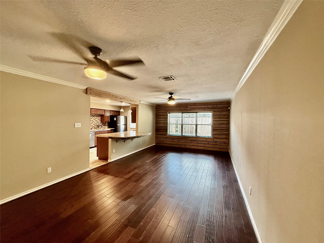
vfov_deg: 85.7
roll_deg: -0.1
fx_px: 131
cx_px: 162
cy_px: 122
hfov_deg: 102.1
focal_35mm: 14
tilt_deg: +0.0
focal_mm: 2.22
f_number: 2.2
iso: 320
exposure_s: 1/60
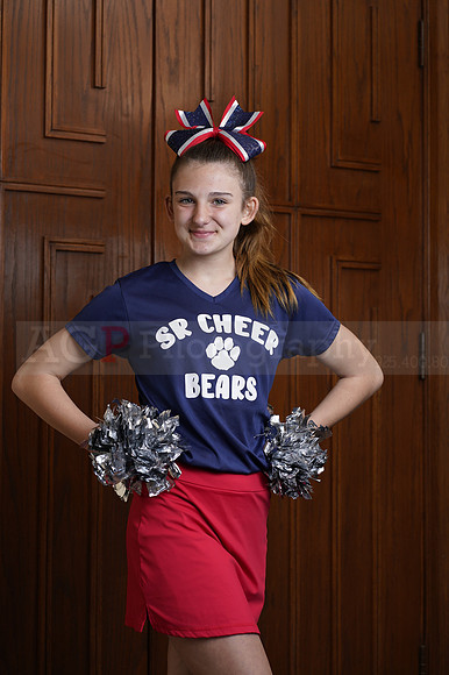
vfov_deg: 23.9
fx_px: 1592
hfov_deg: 16.1
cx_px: 224
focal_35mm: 85
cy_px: 338
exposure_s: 1/250
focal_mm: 85
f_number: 5.6
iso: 200
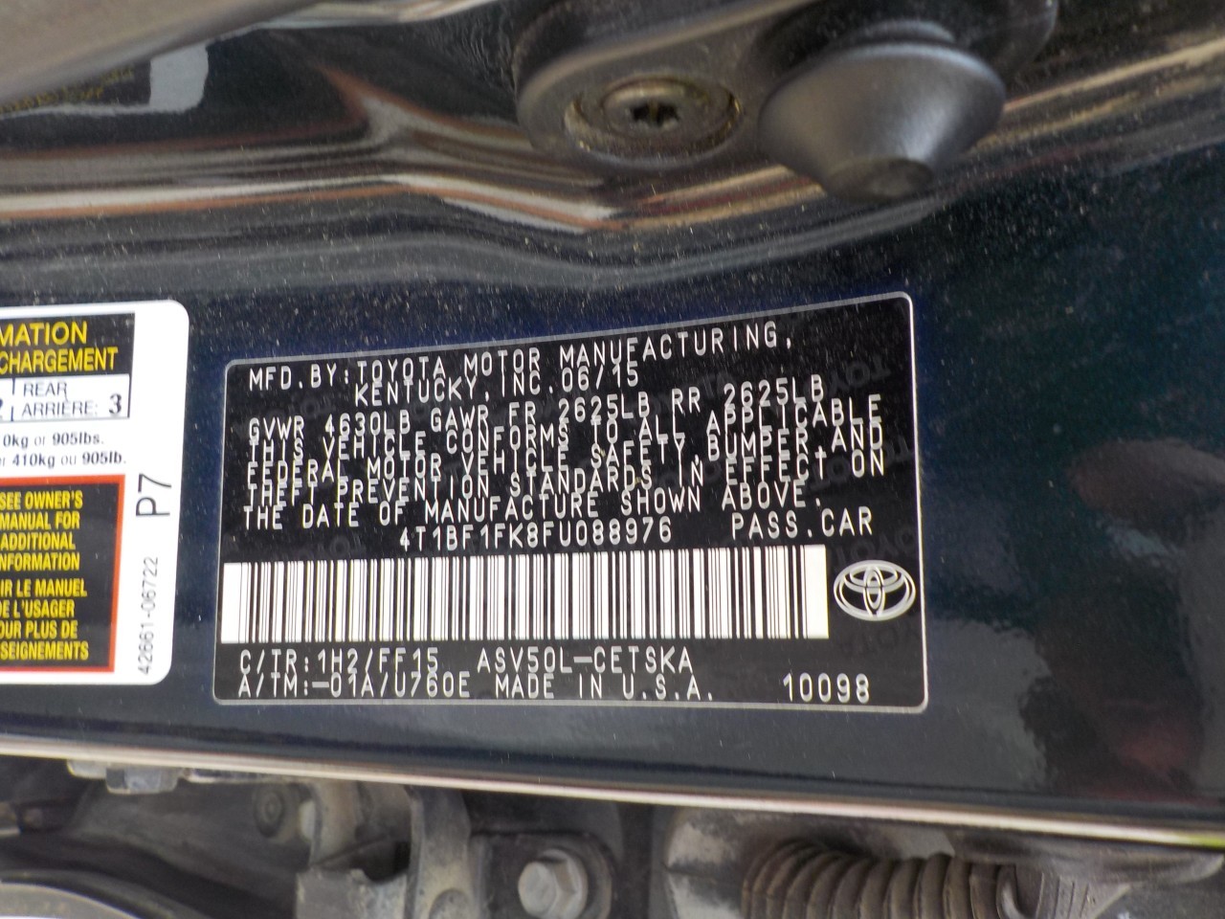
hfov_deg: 60.0
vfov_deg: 46.8
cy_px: 460
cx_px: 612
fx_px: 1062
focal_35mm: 30
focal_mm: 4.1
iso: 125
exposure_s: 1/40
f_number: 3.3
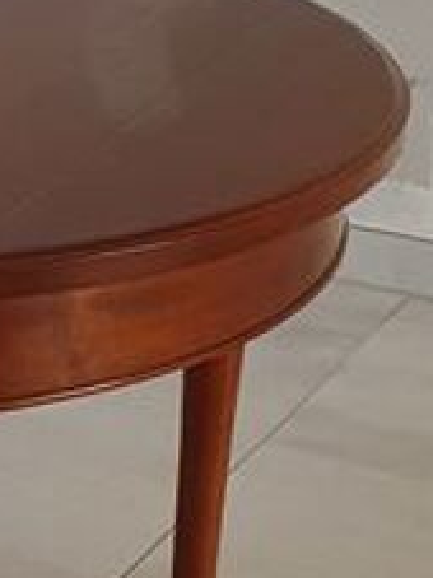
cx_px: -629
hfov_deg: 8.7
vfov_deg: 12.9
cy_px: 177
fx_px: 2554
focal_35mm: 153
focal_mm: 4.32
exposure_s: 1/40
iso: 250
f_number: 2.4
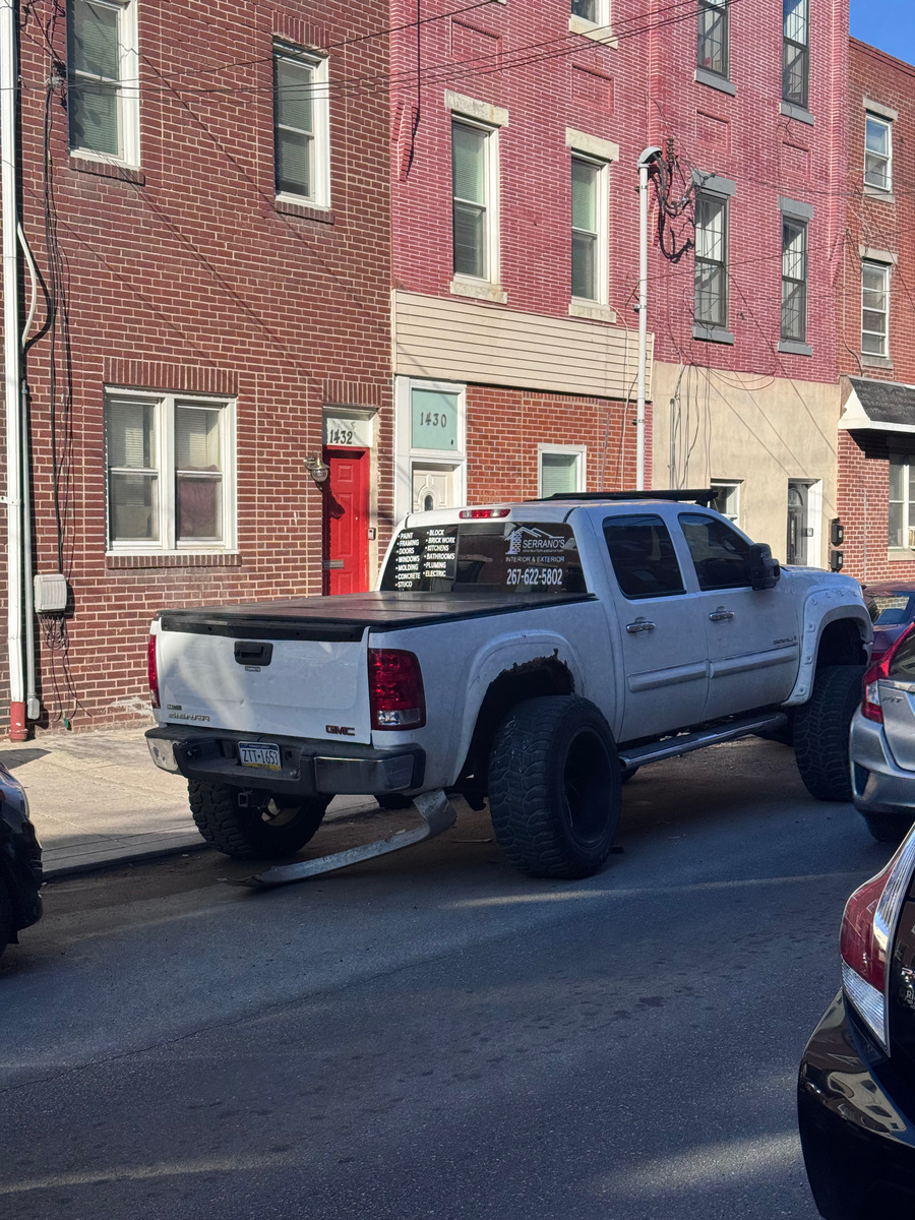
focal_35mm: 48
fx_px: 1692
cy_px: 610
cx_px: 458
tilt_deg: -1.3
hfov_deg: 30.3
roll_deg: -0.5
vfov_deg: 39.7
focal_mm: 6.76
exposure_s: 1/3257
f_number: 1.78
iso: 64
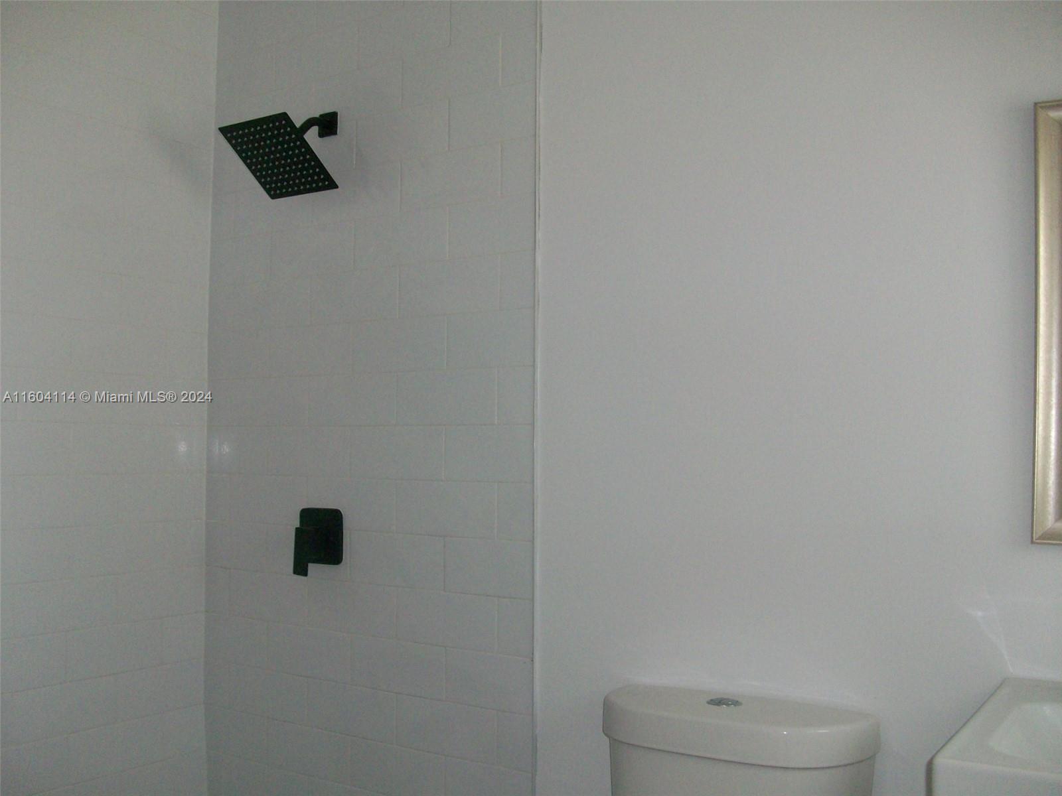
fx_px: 1043
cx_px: 531
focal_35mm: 34
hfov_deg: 54.0
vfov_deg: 41.8
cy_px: 398
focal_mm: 5.7
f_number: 2.8
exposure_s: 1/60
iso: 160
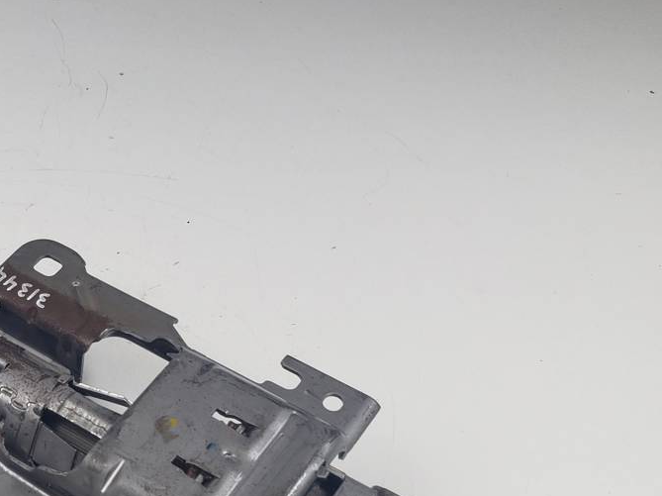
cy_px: 387
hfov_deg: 31.5
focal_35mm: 56
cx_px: -19
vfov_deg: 25.7
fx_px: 1070
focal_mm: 4.3
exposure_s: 1/421
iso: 50
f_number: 1.5
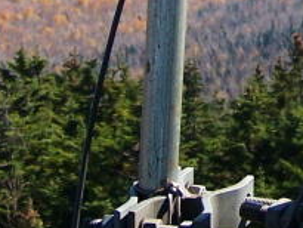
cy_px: -133
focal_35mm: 190
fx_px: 1664
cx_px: 338
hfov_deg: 10.3
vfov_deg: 7.7
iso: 80
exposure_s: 1/800
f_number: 2.8
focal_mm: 6.3
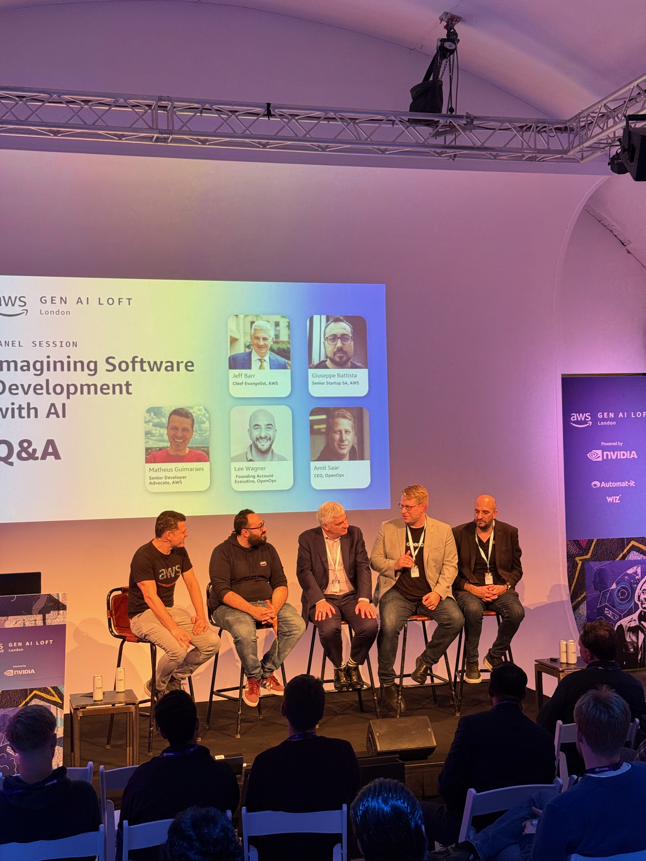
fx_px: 1194
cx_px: 323
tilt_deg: +1.4
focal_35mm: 48
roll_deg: +1.6
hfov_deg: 30.3
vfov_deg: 39.7
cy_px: 430
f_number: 1.78
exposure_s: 1/57
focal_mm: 6.76
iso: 125
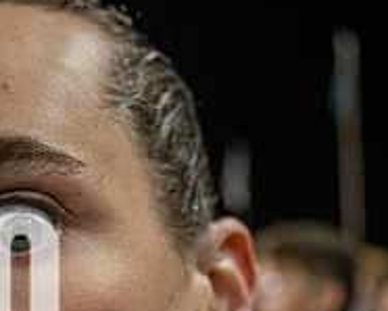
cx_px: -98
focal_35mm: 73
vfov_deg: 20.3
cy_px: 312
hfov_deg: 23.4
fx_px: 839
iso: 2000
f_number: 3.2
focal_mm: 25
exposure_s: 1/500
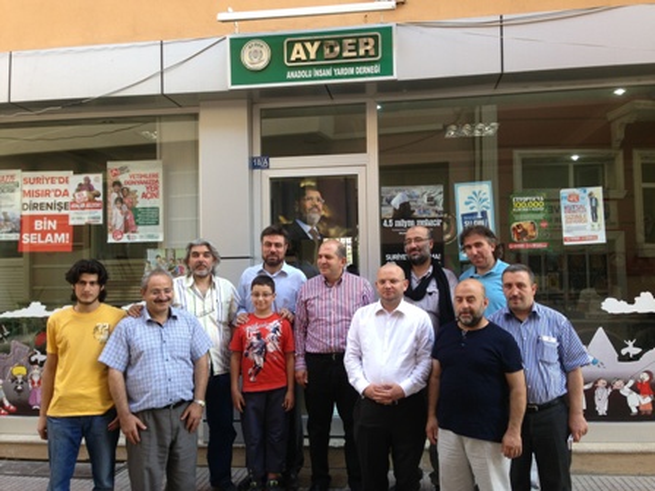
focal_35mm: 33
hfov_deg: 55.4
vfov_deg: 42.9
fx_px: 624
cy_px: 246
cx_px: 328
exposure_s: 1/120
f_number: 2.4
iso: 50
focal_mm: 4.13
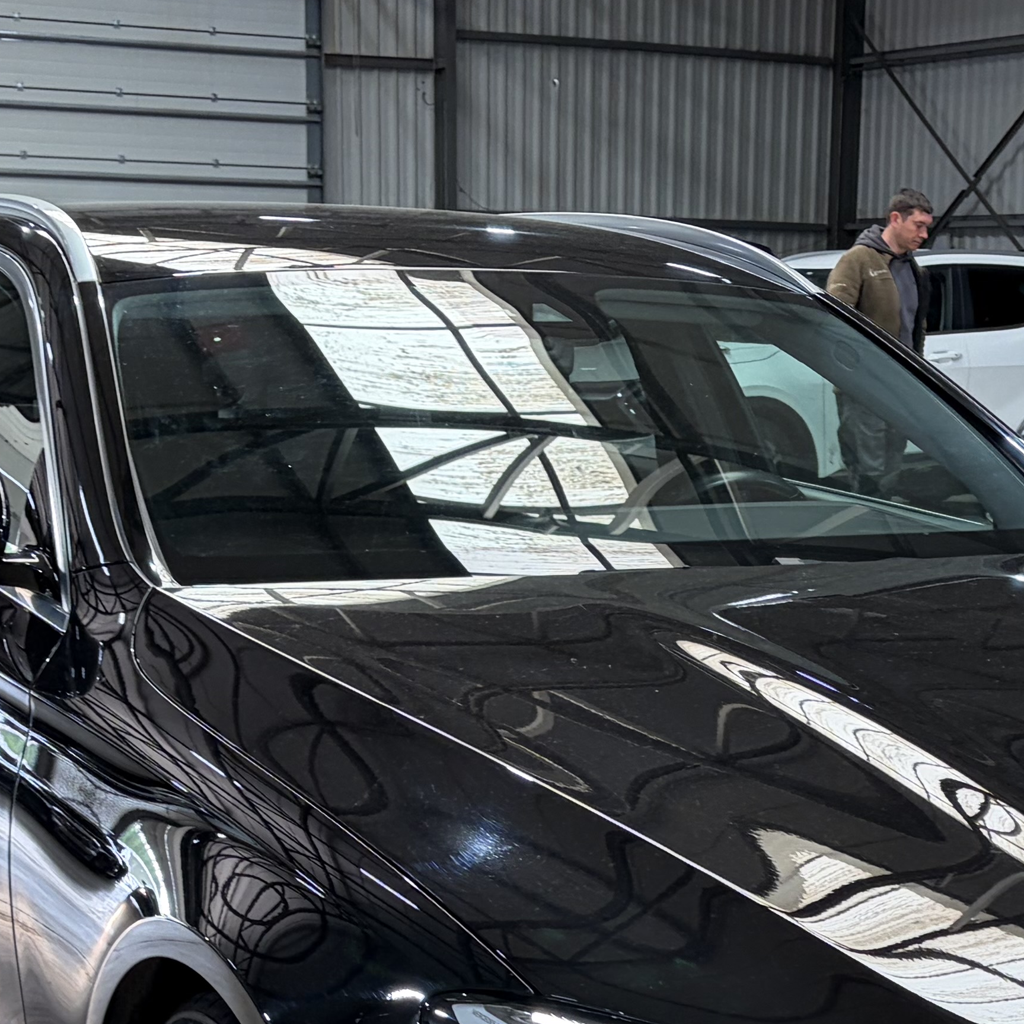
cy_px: 1029
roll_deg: -3.0
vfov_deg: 21.9
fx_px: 2544
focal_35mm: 76
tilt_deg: -12.3
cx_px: 613
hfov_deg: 22.7
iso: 100
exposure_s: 1/74
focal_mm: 5.96
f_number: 1.6
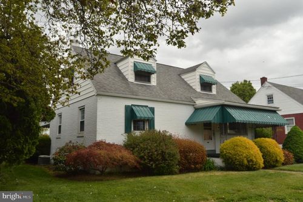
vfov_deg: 43.6
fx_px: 252
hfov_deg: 61.9
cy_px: 101
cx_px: 152
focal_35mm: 30
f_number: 9
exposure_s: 1/200
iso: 100
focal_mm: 20
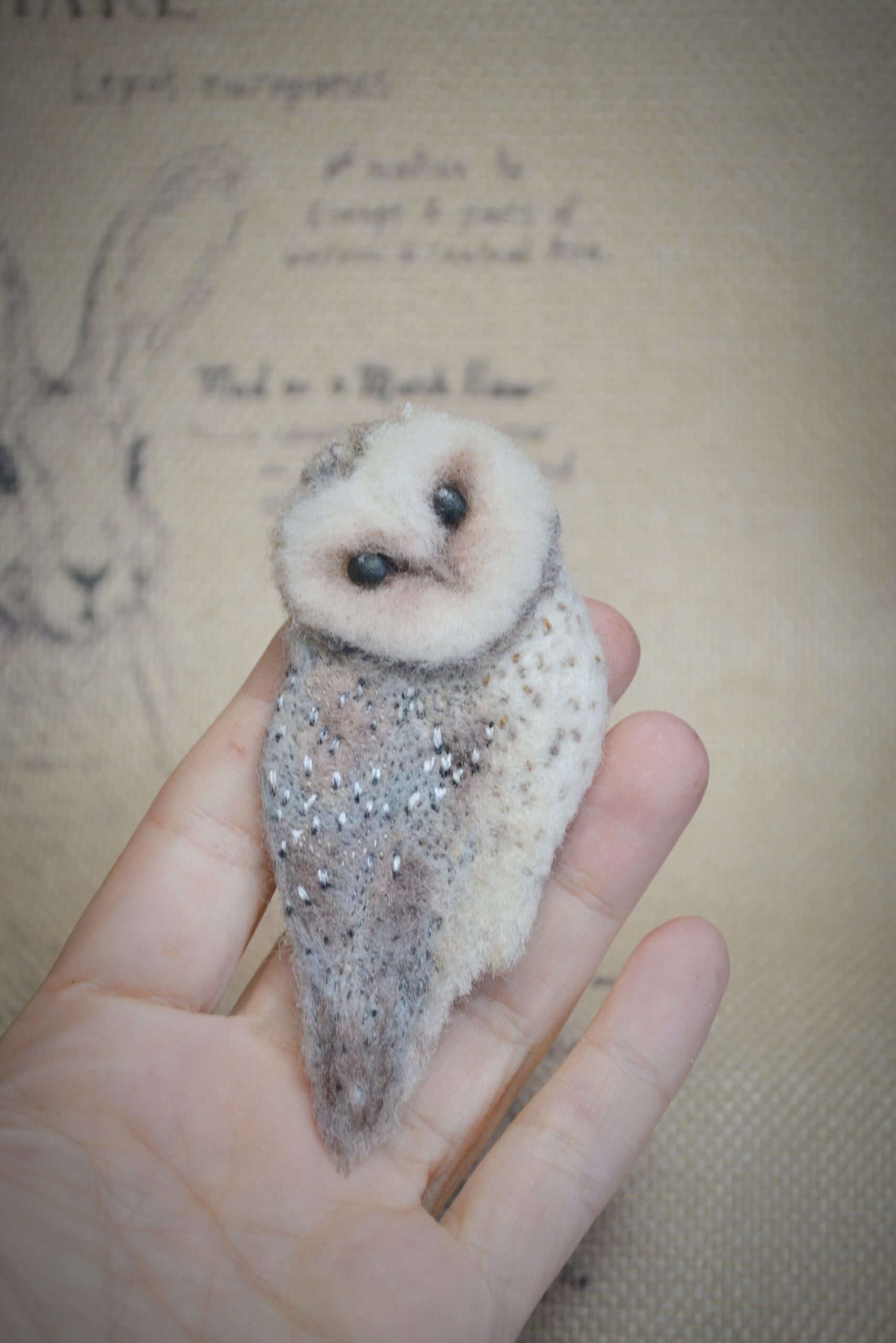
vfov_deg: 24.6
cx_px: 448
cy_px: 672
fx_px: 3079
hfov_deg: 16.6
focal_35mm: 82
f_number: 5.6
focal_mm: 55
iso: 800
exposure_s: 1/160
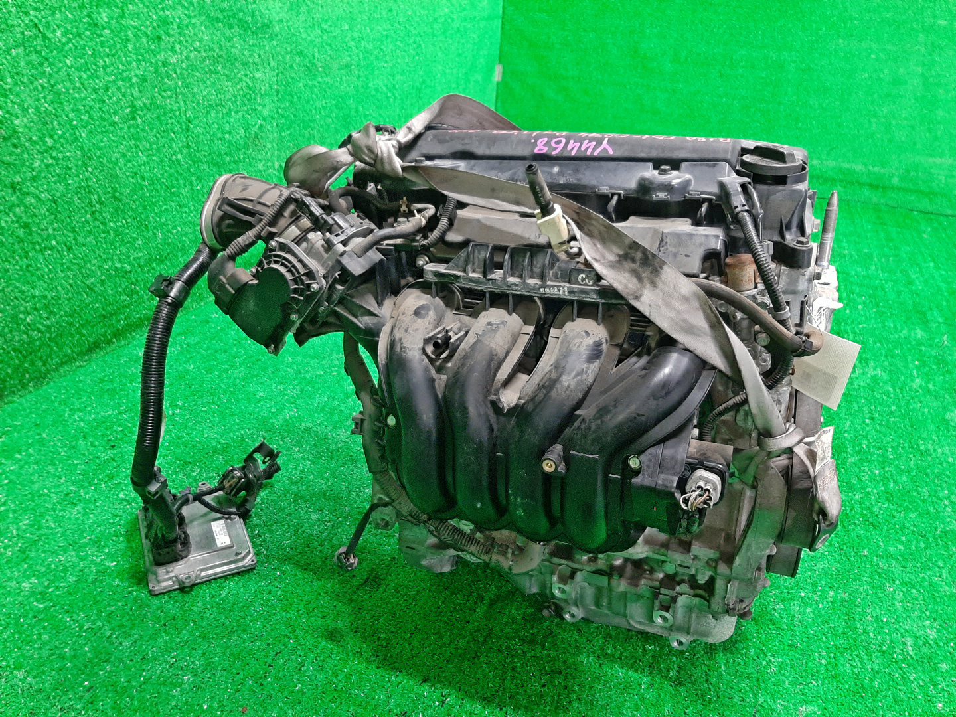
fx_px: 718
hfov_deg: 67.3
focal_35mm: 26
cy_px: 358
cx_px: 478
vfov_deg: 53.1
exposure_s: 1/50
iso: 245
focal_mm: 3.93
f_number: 1.7
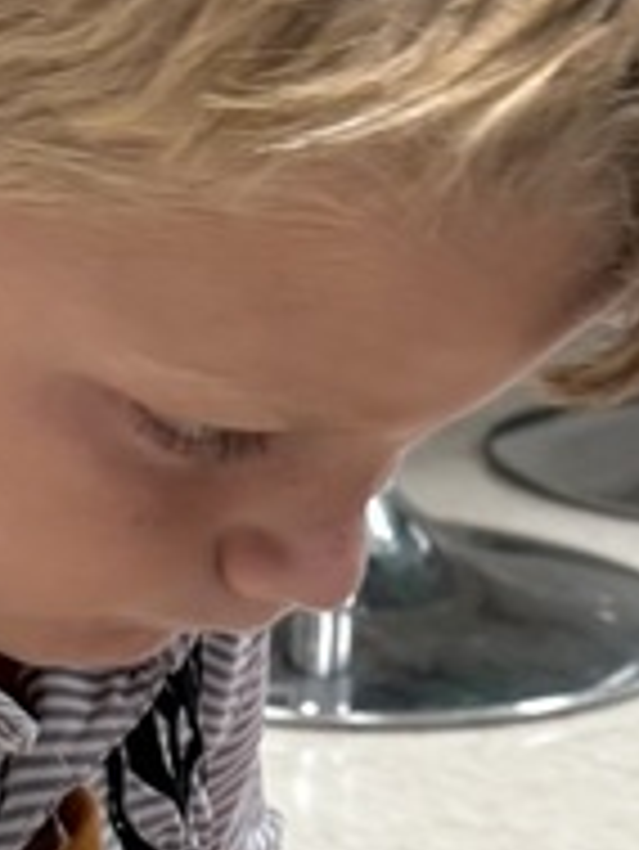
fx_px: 3196
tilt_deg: -28.2
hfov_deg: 11.4
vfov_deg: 13.9
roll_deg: -1.5
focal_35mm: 130
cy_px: 1390
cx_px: 261
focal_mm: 6.76
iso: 125
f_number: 1.78
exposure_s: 1/60
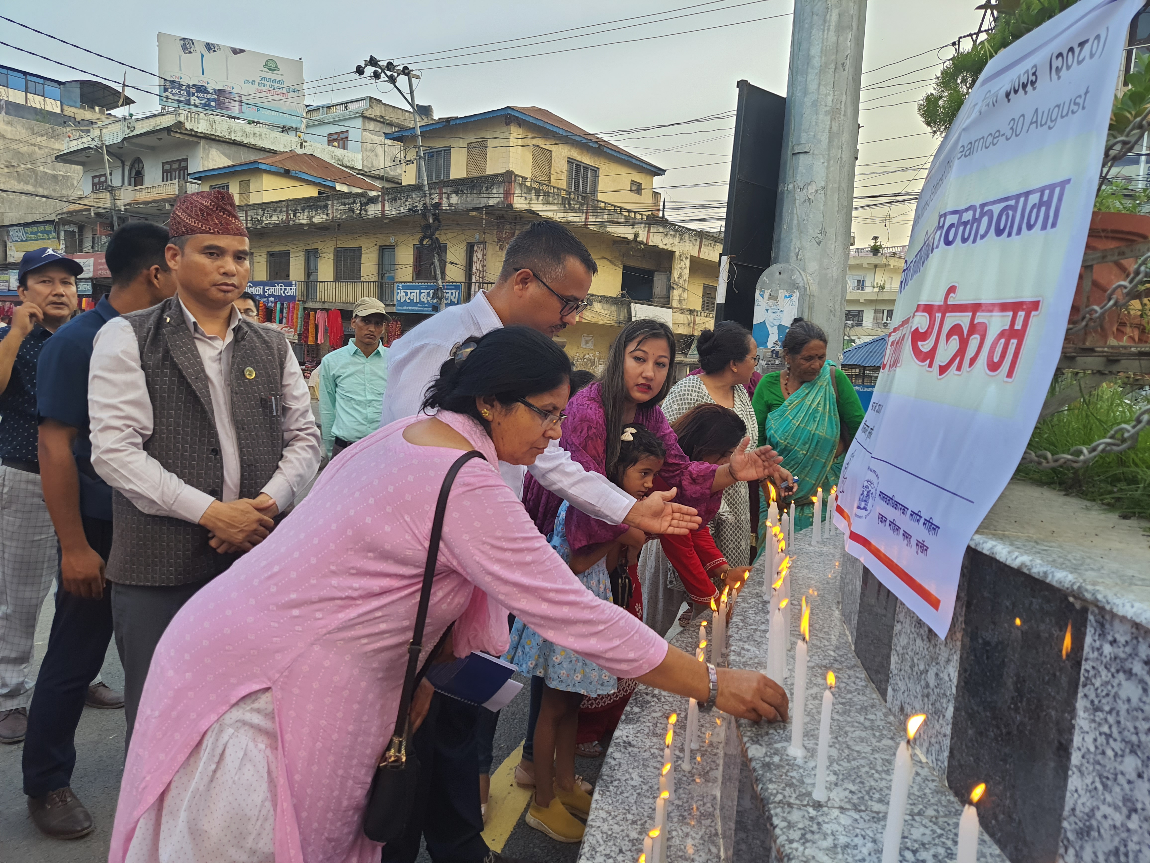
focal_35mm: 24
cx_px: 575
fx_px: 797
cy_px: 432
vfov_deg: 56.8
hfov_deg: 71.6
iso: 50
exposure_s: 1/100
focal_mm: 5.23
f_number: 1.8
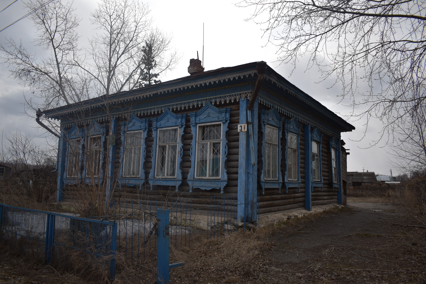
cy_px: 142
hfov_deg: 67.4
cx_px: 213
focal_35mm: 27
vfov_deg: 47.9
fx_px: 319
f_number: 3.5
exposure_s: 1/2000
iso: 140
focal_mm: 18
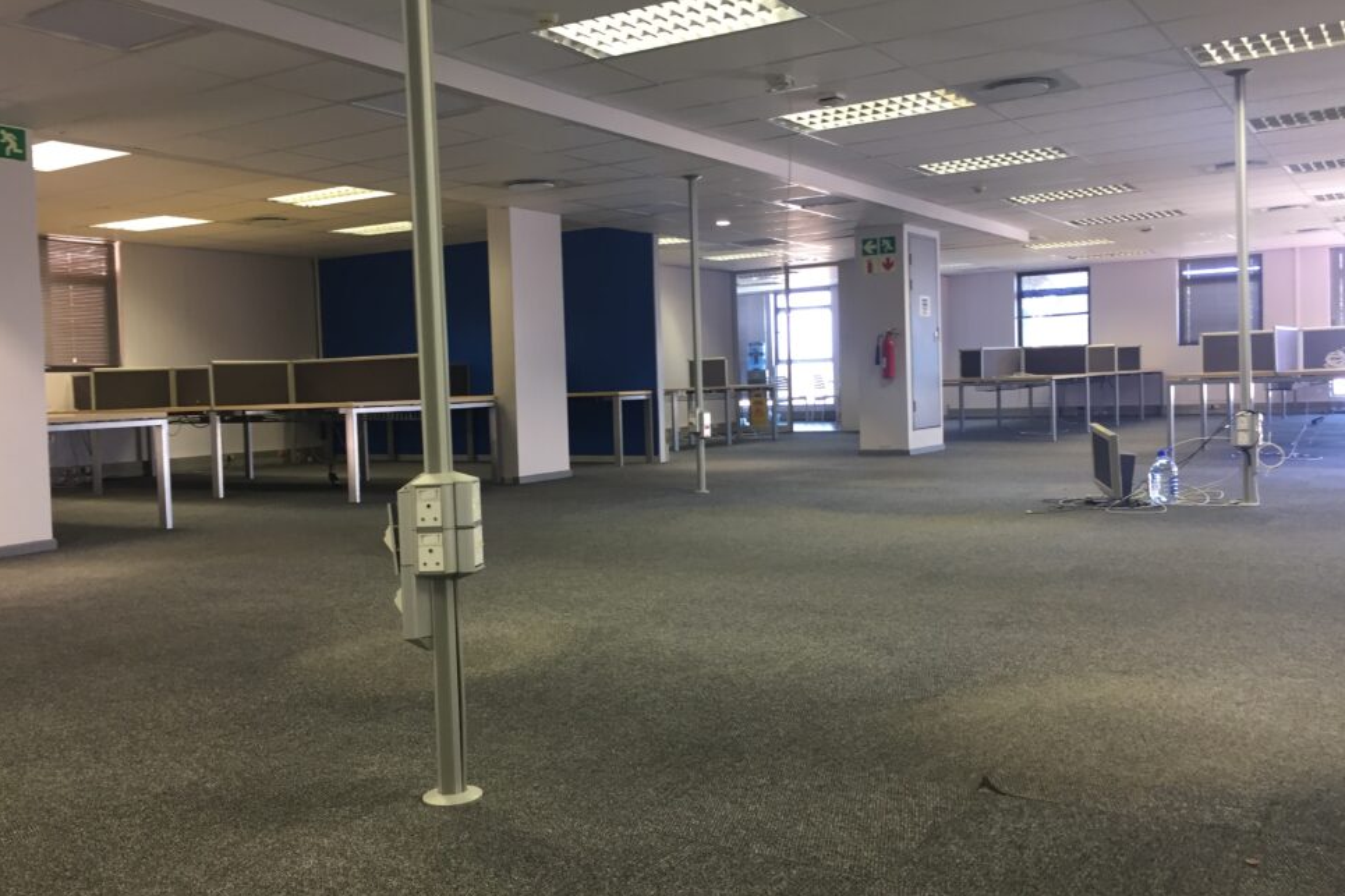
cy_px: 421
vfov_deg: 41.1
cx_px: 643
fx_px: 1195
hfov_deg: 58.7
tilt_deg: -3.8
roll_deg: +0.2
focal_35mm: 32
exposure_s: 1/33
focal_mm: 4.15
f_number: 2.2
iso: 80
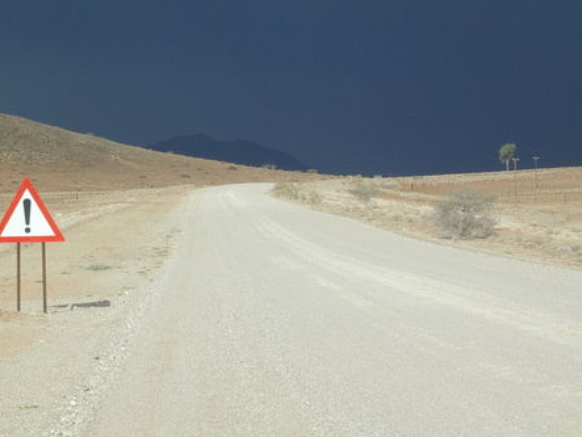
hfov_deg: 15.5
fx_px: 2137
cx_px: 205
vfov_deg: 11.7
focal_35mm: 127
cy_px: 171
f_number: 7.6
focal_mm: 13.3
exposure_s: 1/250
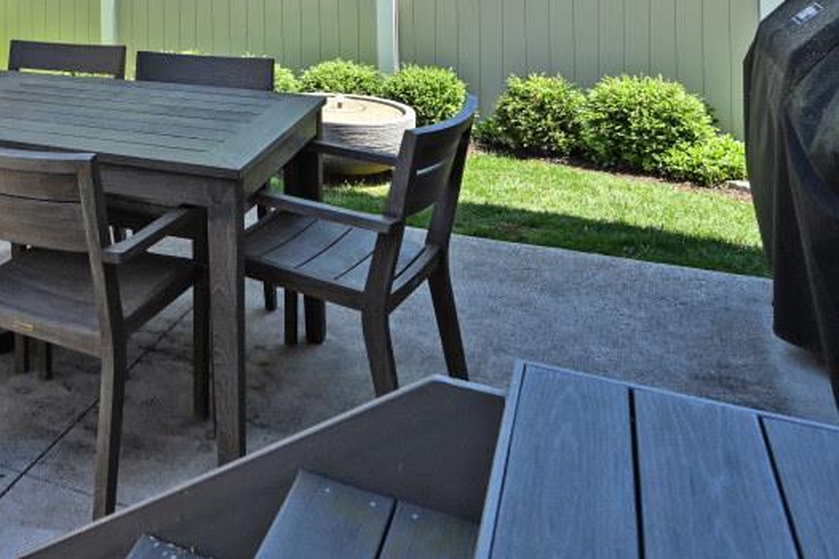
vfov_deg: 29.2
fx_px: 932
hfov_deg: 43.2
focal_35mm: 40
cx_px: 45
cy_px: -96
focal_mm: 14
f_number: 5.6
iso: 100
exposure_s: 1/250
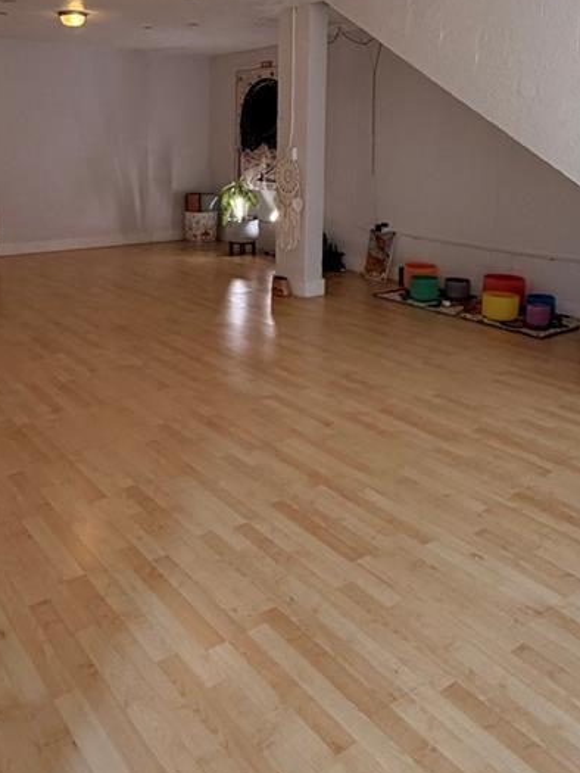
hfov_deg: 43.9
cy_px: 228
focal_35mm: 32
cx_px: 231
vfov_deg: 55.0
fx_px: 715
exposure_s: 1/60
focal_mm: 2.22
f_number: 2.2
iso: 250
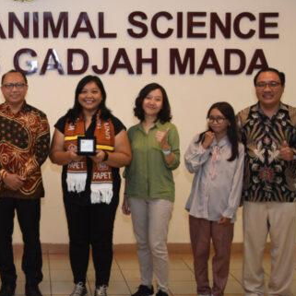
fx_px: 580
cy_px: 116
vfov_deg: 28.6
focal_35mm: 60
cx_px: 35
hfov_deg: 27.7
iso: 1000
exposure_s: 1/80
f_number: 4
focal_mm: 21
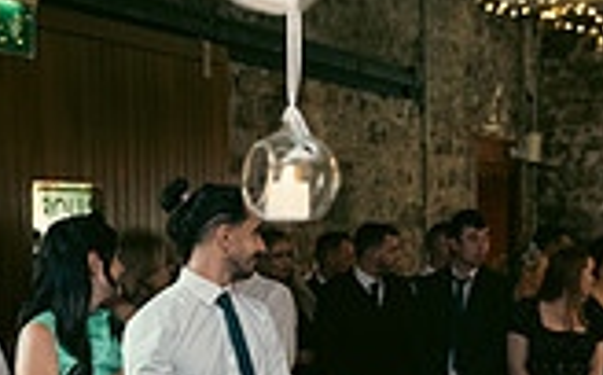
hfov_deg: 22.0
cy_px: 469
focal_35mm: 94
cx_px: 169
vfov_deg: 13.4
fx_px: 1543
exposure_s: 1/160
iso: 1250
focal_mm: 26
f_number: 3.5
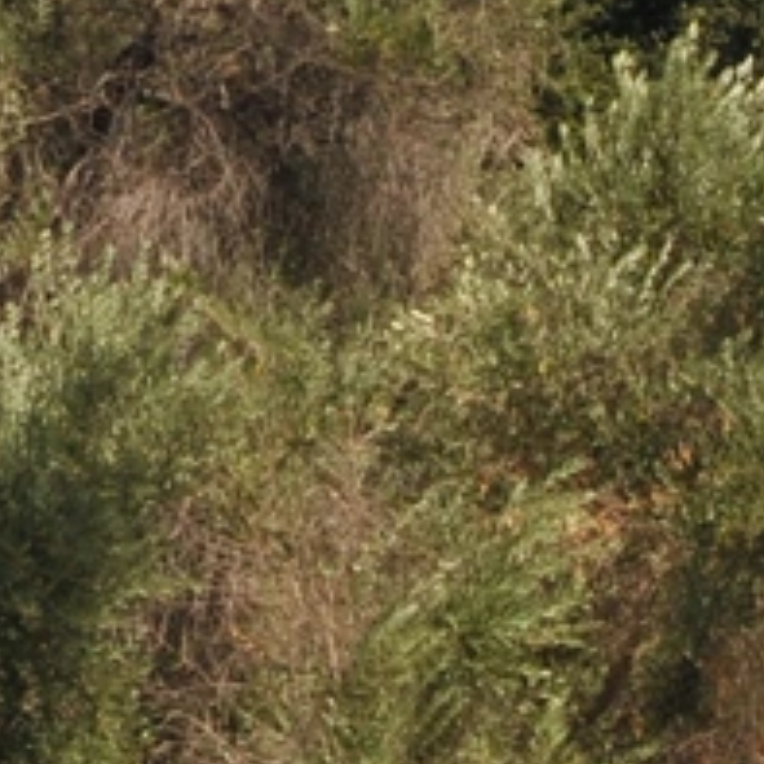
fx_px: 5244
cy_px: 1229
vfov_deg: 8.1
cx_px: 1338
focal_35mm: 210
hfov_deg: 8.1
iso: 280
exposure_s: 1/160
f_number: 11
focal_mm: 20
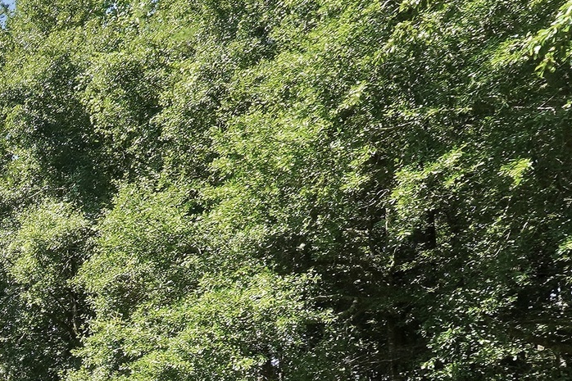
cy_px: 569
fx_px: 1101
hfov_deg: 20.6
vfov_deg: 17.6
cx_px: -454
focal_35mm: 69
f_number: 7.1
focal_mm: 10.5
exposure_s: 1/100
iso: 100
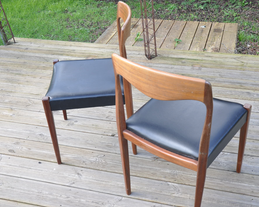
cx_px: 152
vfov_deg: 35.2
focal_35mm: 43
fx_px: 326
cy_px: 104
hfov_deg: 43.1
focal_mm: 25
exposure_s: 1/60
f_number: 8
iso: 320
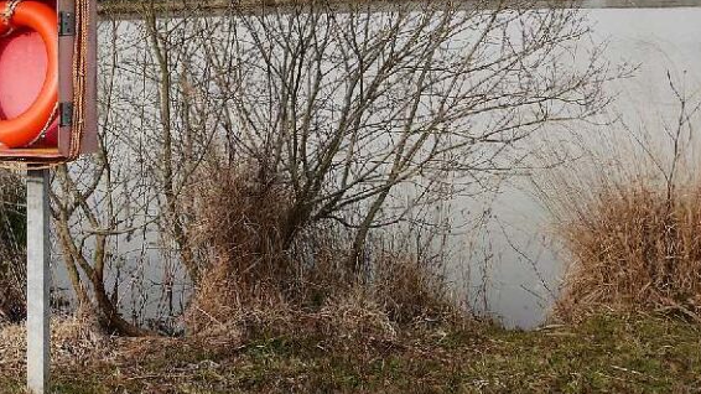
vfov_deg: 16.7
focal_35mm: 71
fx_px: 1319
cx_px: 97
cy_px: 23
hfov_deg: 28.8
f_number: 5.6
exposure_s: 1/640
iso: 200
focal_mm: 18
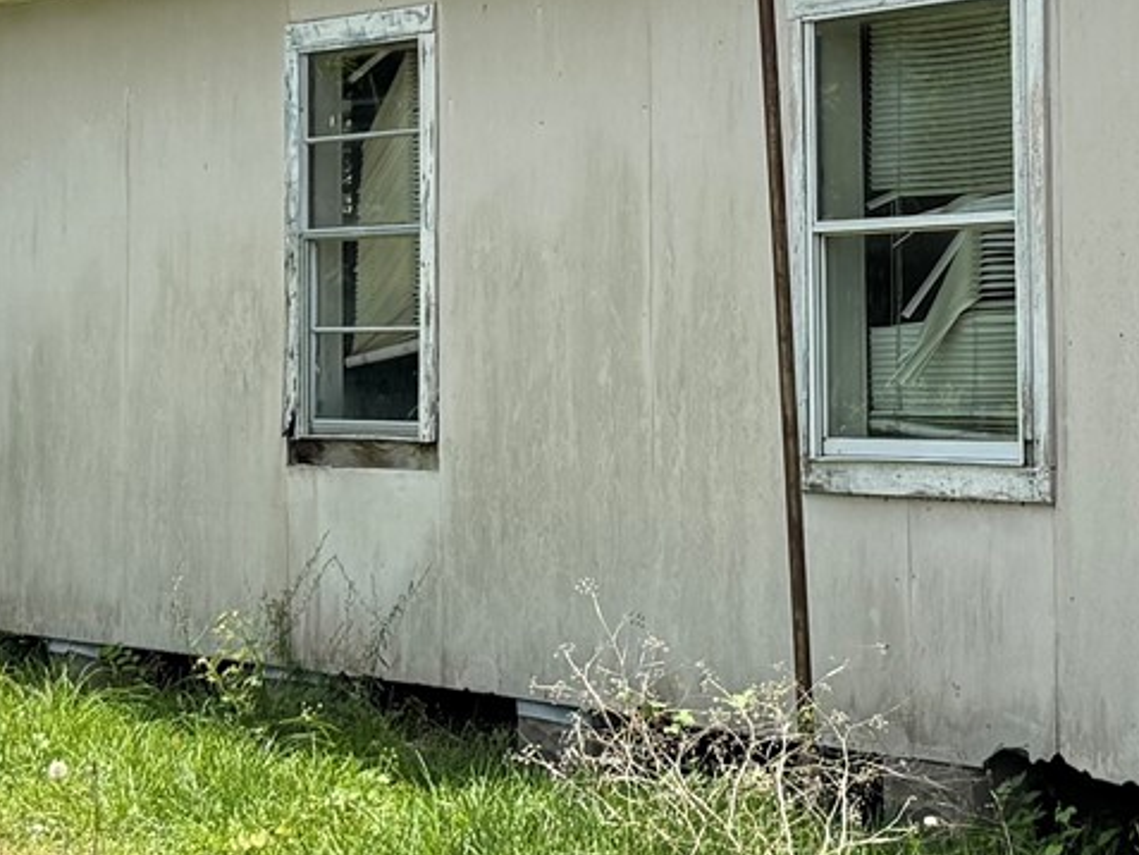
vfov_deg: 14.3
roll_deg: +0.5
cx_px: 967
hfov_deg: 18.8
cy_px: 139
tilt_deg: +3.9
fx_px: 3390
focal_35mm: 103
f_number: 1.78
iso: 100
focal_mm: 6.76
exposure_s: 1/3953
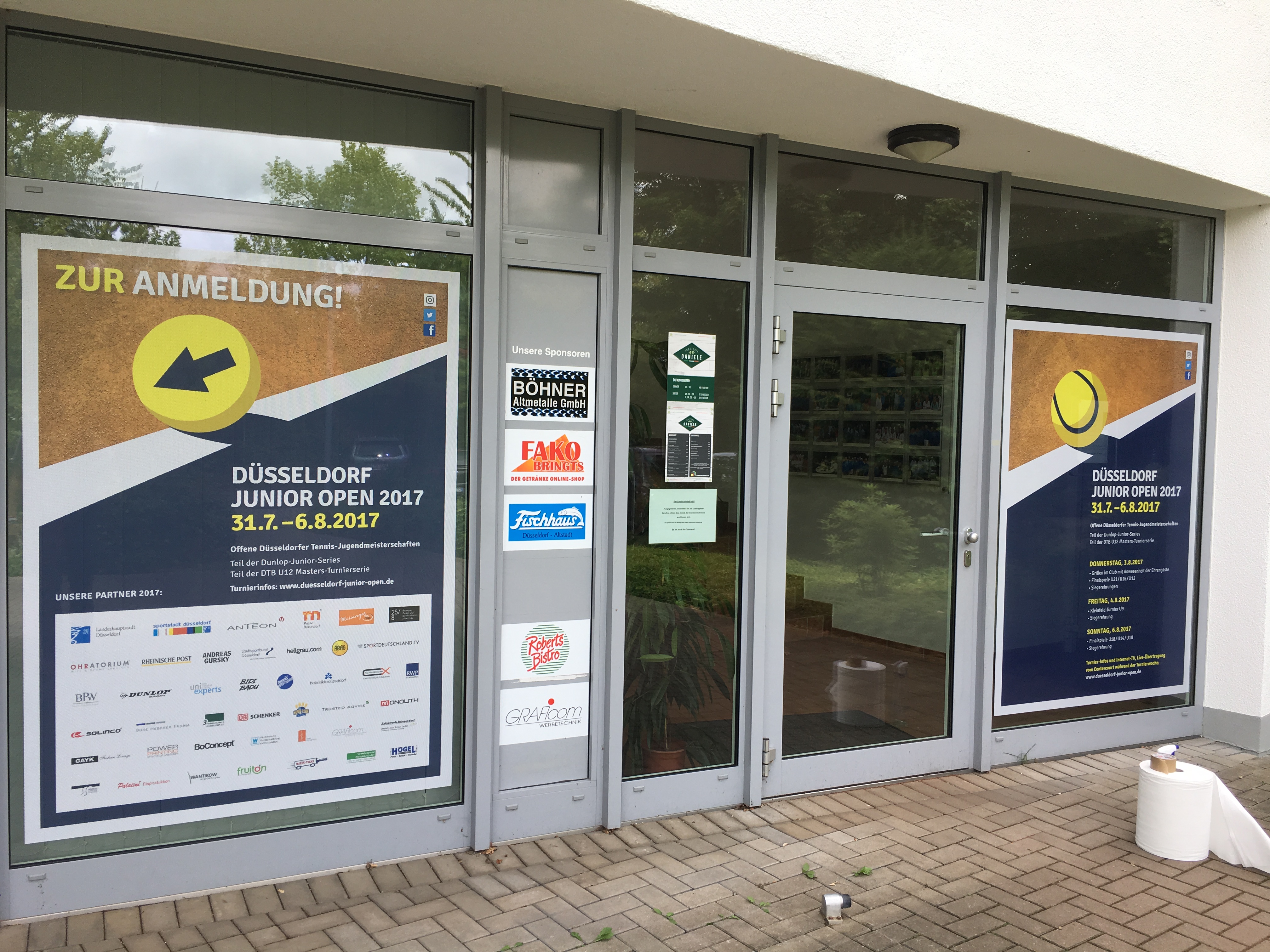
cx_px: 635
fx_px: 1064
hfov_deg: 61.7
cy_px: 476
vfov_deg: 48.2
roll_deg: -0.6
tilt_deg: -2.7
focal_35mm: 29
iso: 25
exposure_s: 1/309
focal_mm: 4.15
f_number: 2.2
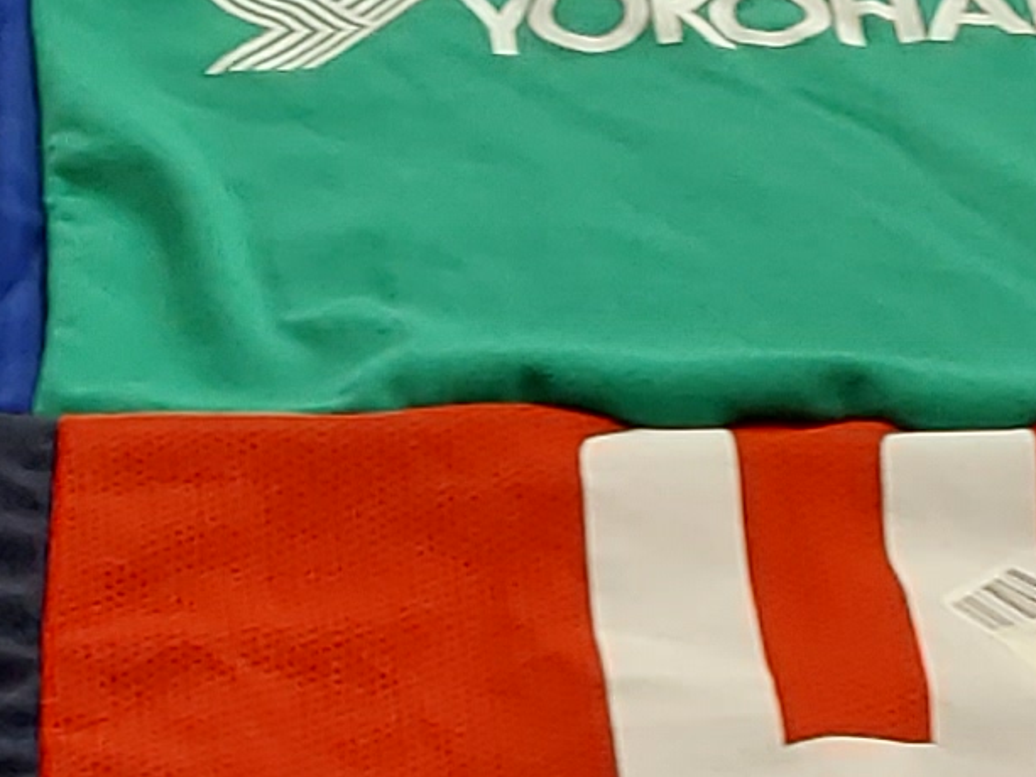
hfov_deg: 13.2
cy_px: 1307
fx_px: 4460
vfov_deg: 9.6
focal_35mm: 149
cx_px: 223
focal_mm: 2.91
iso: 100
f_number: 1.9
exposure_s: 1/60
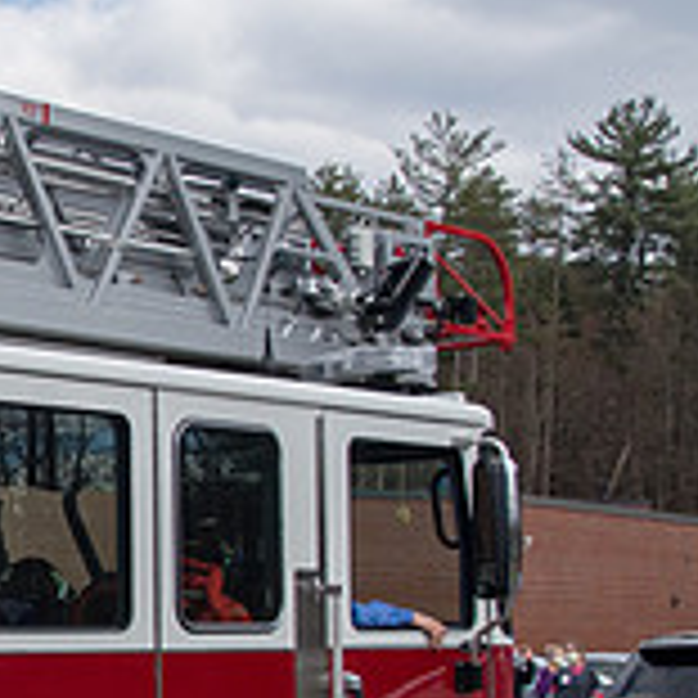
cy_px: 498
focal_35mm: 89
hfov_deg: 18.2
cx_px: -205
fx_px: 2030
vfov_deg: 19.4
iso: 500
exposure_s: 1/5000
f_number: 4
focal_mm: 16
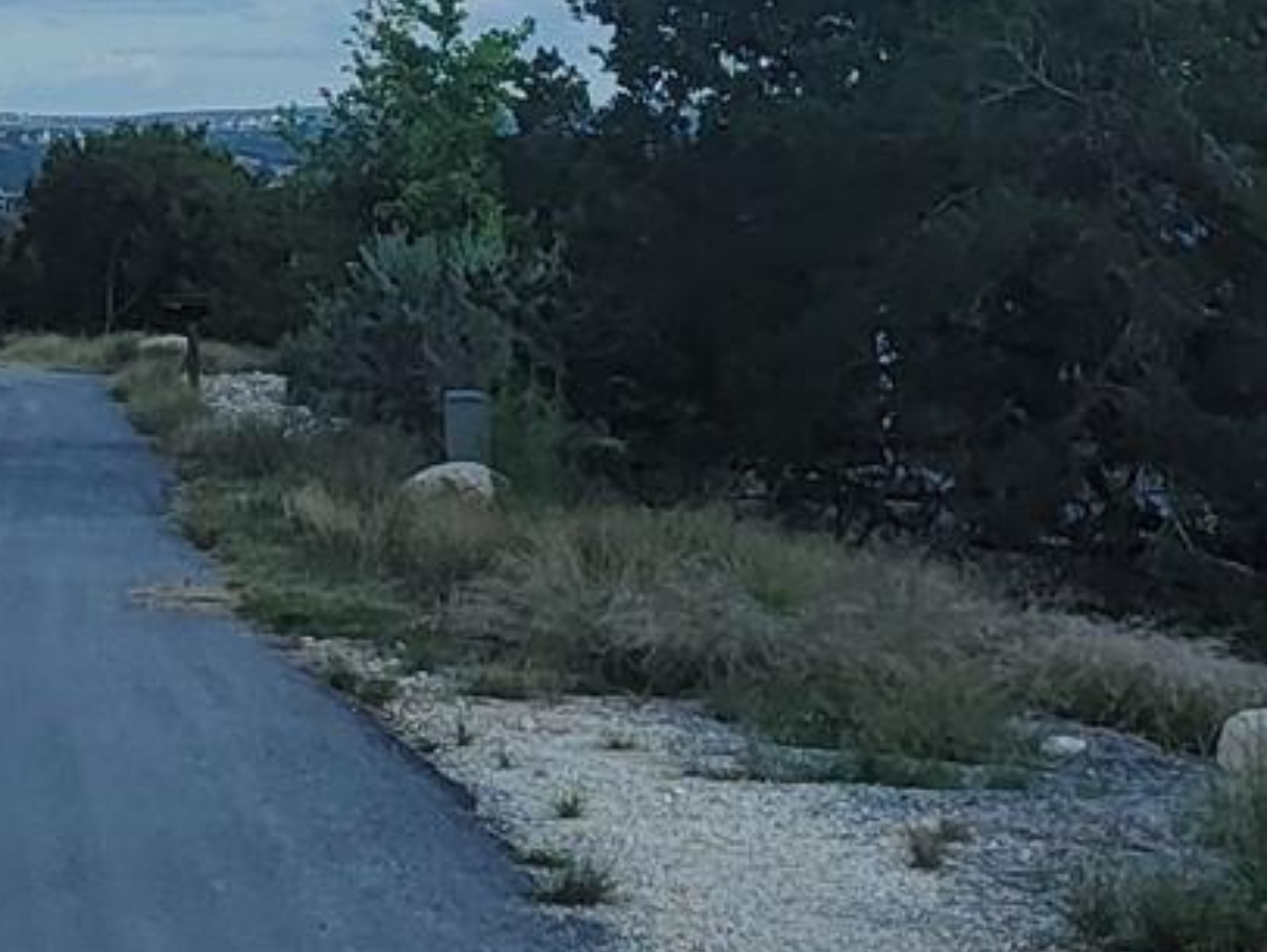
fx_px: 4431
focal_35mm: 121
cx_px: -368
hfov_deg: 15.5
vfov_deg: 11.5
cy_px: -712
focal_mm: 6.7
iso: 16
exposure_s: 1/443
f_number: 1.8
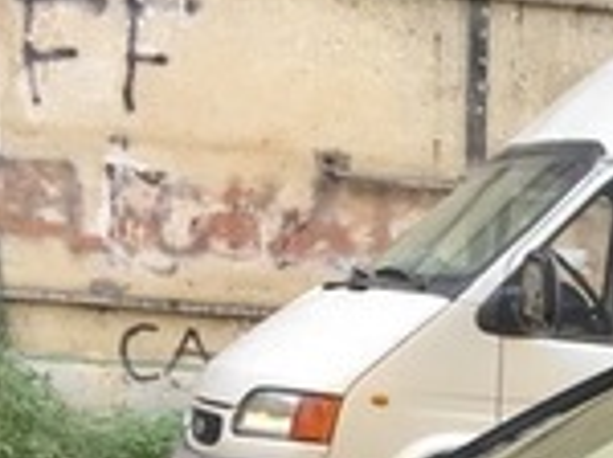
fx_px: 2263
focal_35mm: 128
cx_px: 952
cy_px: 971
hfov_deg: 14.3
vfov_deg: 10.4
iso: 50
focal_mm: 4.15
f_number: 2.2
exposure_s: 1/100
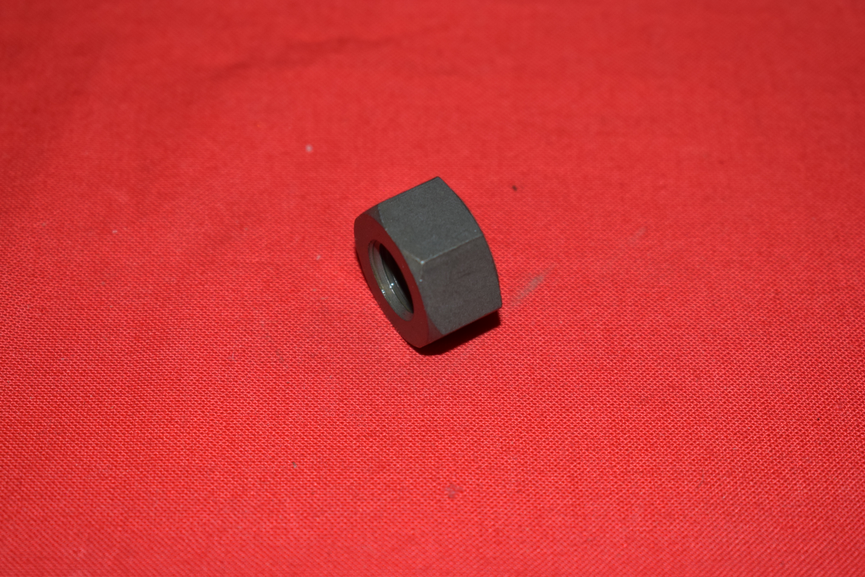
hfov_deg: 24.6
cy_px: 288
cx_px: 432
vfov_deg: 16.6
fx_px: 1983
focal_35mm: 82
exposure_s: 1/125
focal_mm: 55
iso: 640
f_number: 5.6
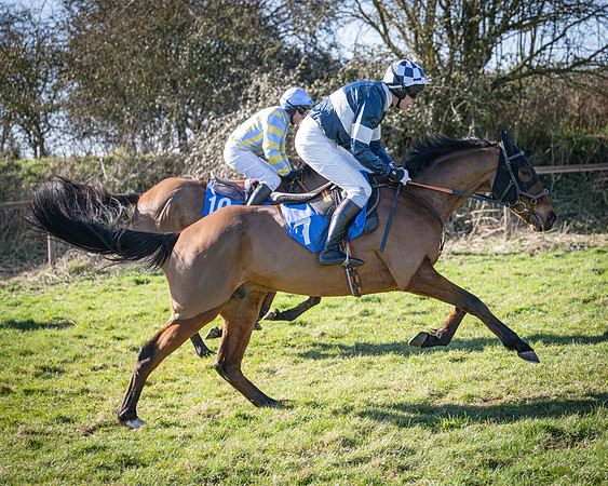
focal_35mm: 89
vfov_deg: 17.2
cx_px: 334
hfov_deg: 21.4
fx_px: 1606
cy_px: 224
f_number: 2.8
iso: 400
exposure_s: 1/2500
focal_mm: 70
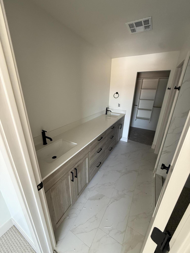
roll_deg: -1.5
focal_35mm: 14
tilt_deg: -19.8
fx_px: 102
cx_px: 95
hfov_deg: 85.7
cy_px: 126
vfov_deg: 102.1
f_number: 2.2
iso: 320
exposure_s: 1/79
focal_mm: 2.22
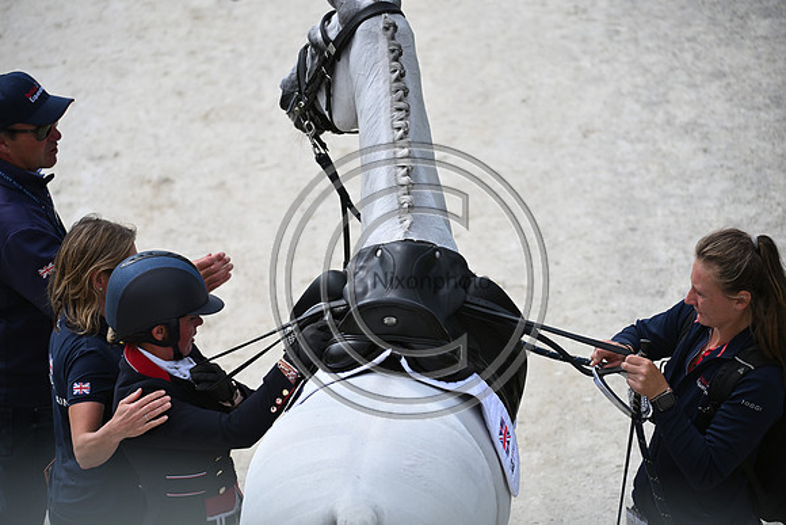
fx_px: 4367
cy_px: 262
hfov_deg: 10.3
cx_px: 393
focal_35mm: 200
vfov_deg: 6.9
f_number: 4.5
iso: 280
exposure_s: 1/1600
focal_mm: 200
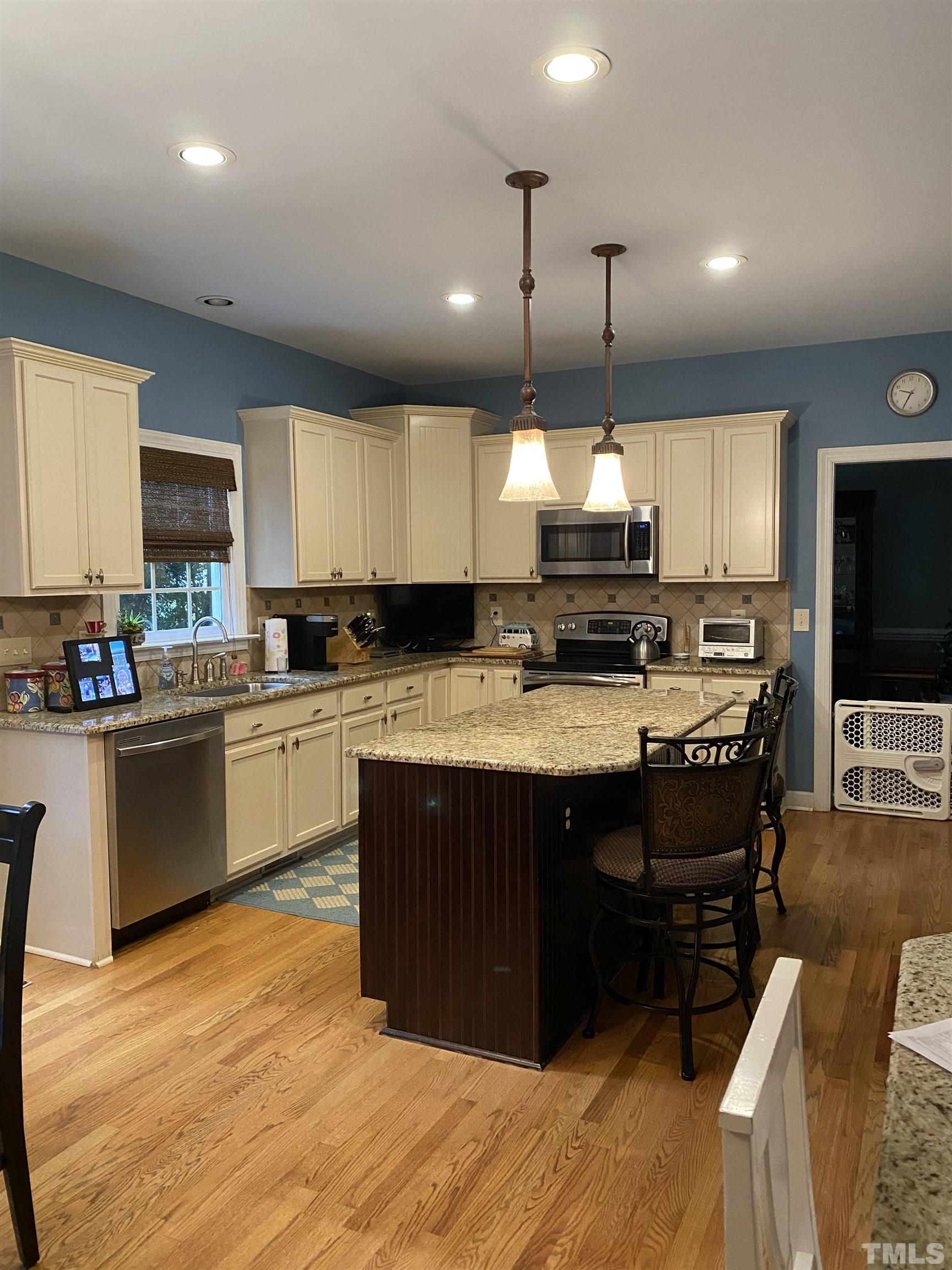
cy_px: 635
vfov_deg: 67.3
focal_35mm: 26
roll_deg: -0.2
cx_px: 476
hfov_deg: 53.1
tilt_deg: -2.6
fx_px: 953
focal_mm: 4.25
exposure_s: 1/60
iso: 400
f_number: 1.8
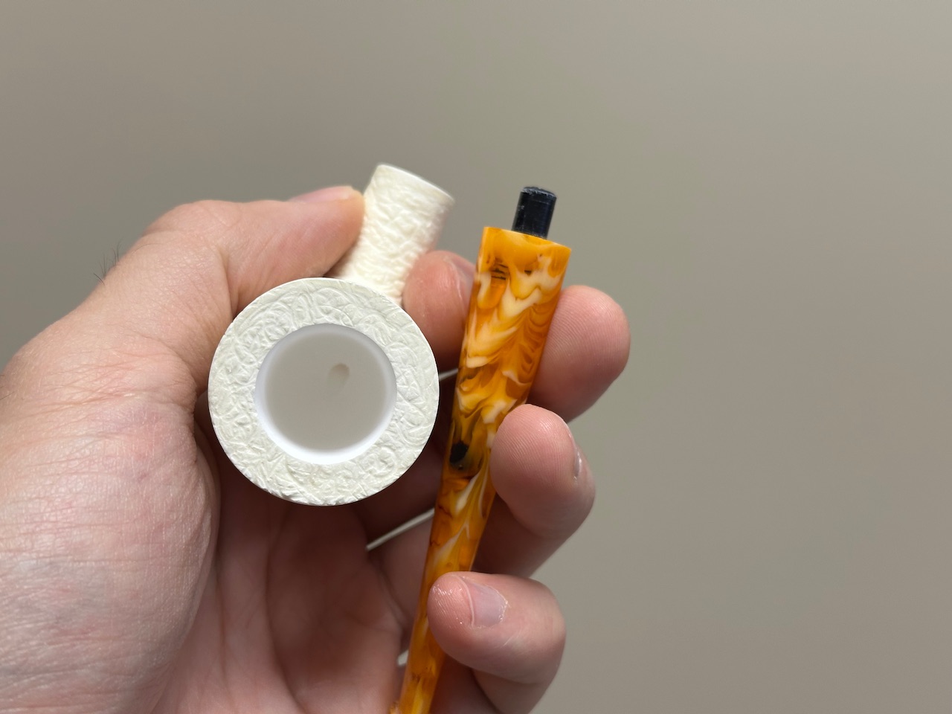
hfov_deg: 39.7
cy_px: 357
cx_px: 476
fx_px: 1320
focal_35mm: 48
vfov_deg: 30.3
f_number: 1.78
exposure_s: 1/100
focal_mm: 6.86
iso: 64
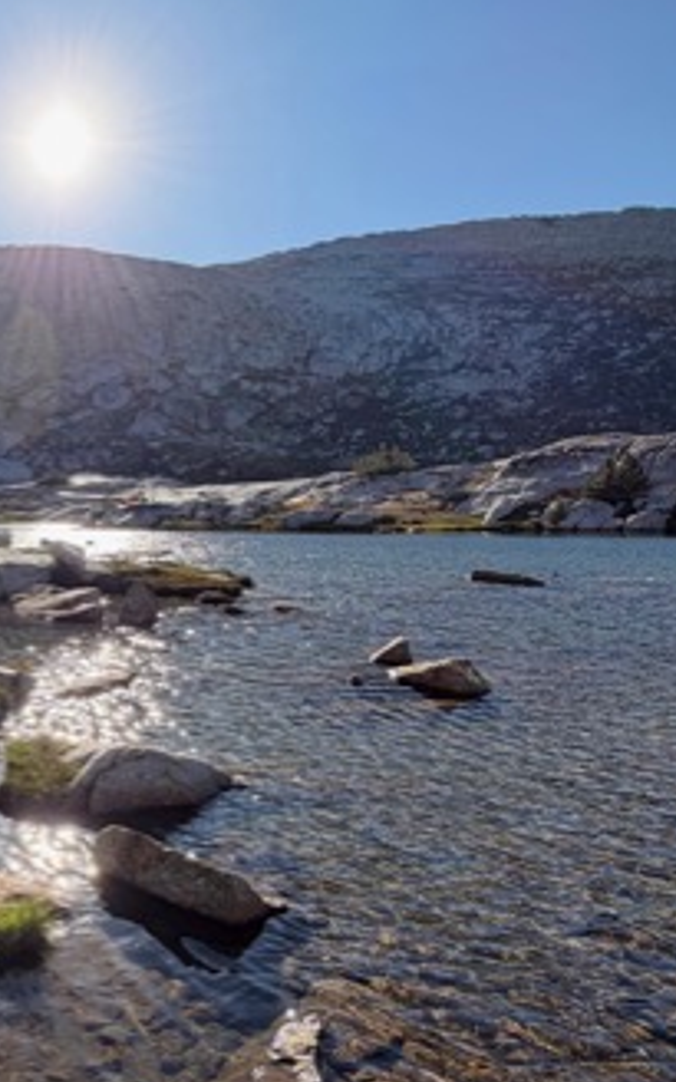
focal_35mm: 29
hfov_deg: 37.8
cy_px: 647
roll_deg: +1.2
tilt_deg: -8.6
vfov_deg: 64.1
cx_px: -20
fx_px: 855
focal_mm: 2.22
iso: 25
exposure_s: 1/770
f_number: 2.2
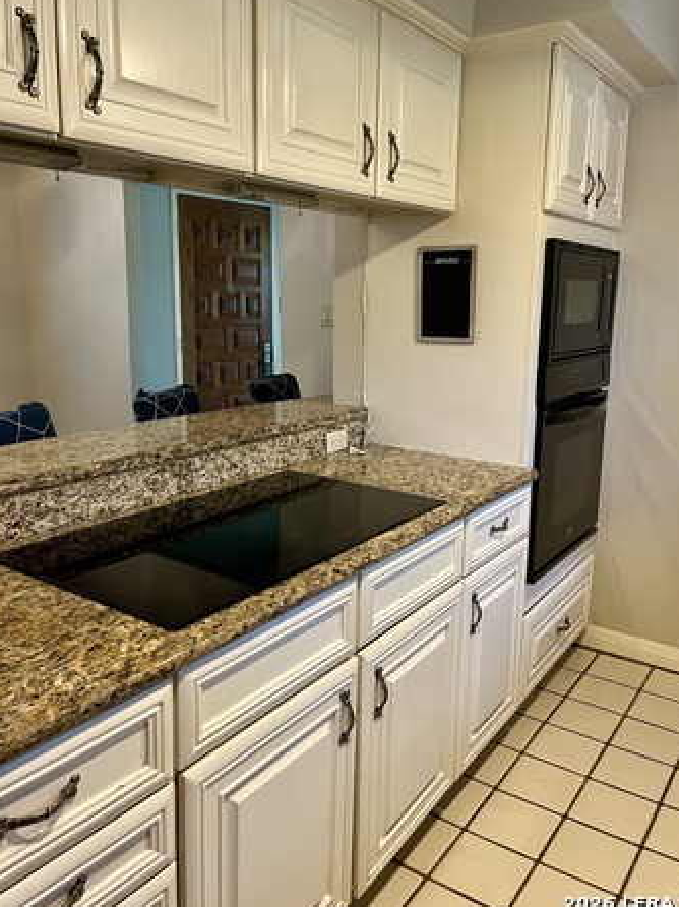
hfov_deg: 49.7
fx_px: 733
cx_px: 360
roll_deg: +0.6
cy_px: 427
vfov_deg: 63.4
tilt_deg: -11.4
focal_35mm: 28
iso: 160
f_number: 1.6
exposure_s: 1/60
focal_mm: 5.1
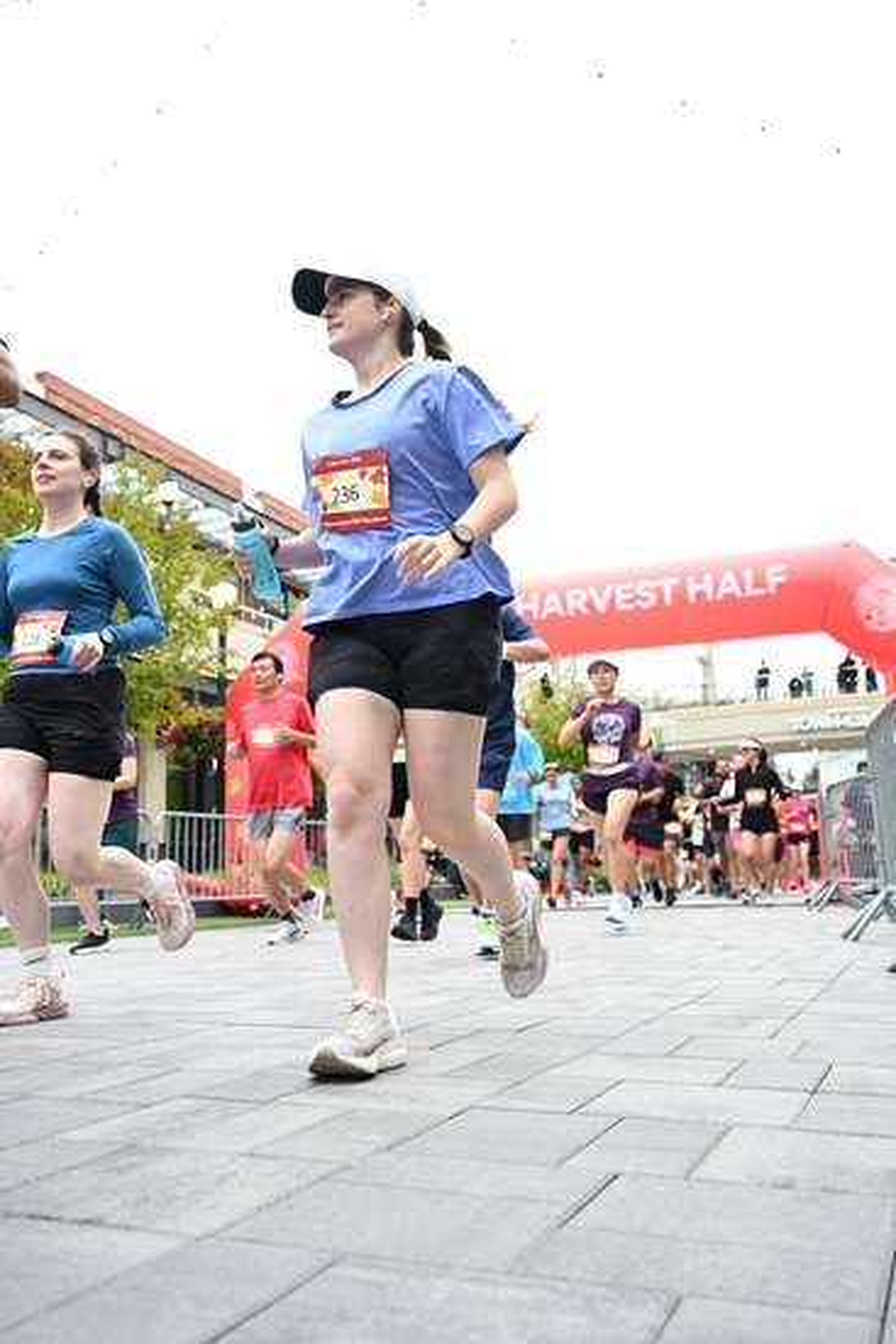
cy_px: 672
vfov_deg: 60.3
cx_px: 448
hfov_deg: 42.3
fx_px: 1157
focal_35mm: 31
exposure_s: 1/640
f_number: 4
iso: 2000
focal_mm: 31
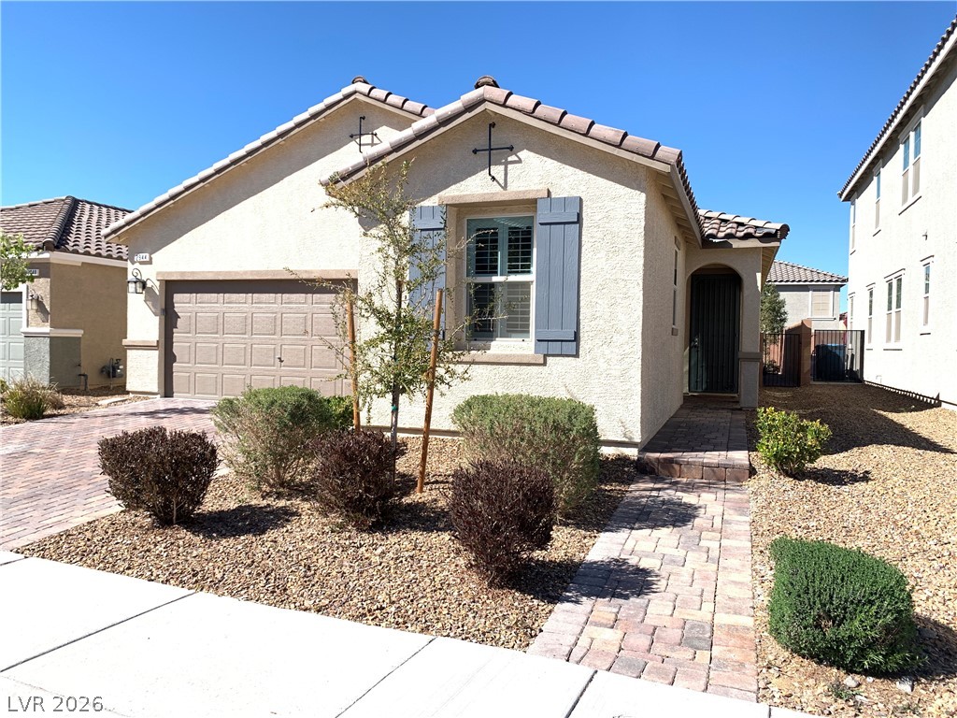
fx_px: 719
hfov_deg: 67.3
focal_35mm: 26
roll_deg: -0.8
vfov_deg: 53.1
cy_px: 359
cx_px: 478
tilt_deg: -0.8
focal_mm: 4.25
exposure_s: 1/1779
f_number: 1.8
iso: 25
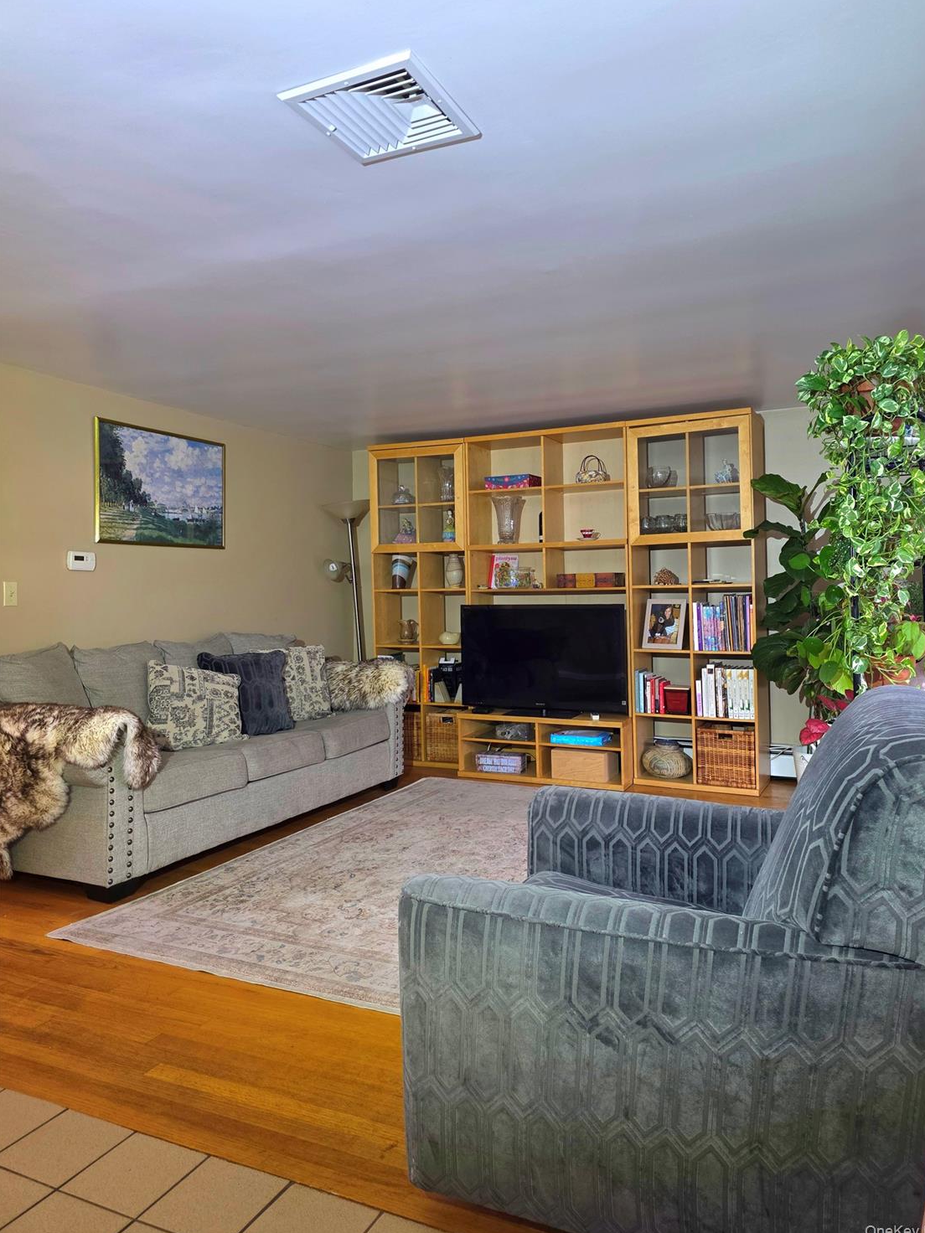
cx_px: 478
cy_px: 599
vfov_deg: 71.6
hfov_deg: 56.8
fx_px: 855
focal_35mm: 24
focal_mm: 6.3
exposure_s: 1/53.5
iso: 200
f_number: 1.7
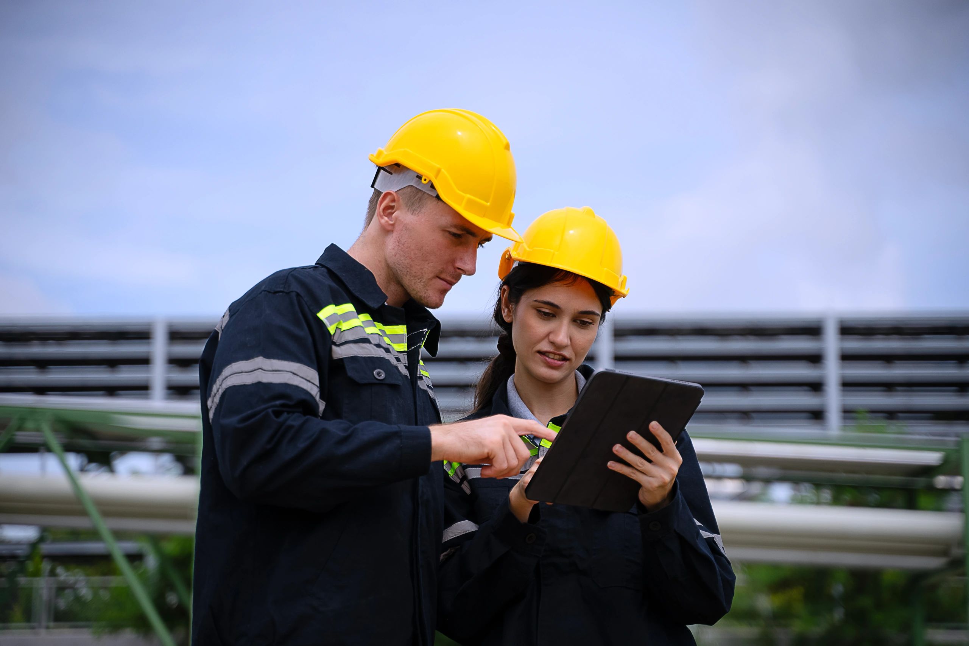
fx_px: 2019
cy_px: 323
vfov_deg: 18.2
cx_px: 484
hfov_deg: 27.0
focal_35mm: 75
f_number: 2.8
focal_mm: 75
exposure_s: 1/3000
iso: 125
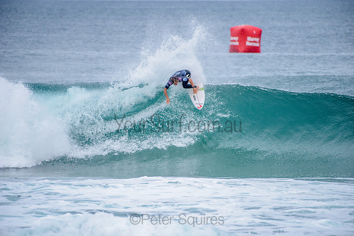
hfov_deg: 4.1
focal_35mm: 500
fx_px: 4918
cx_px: 177
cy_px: 118
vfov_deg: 2.8
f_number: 5.6
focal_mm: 500
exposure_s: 1/2000
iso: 280
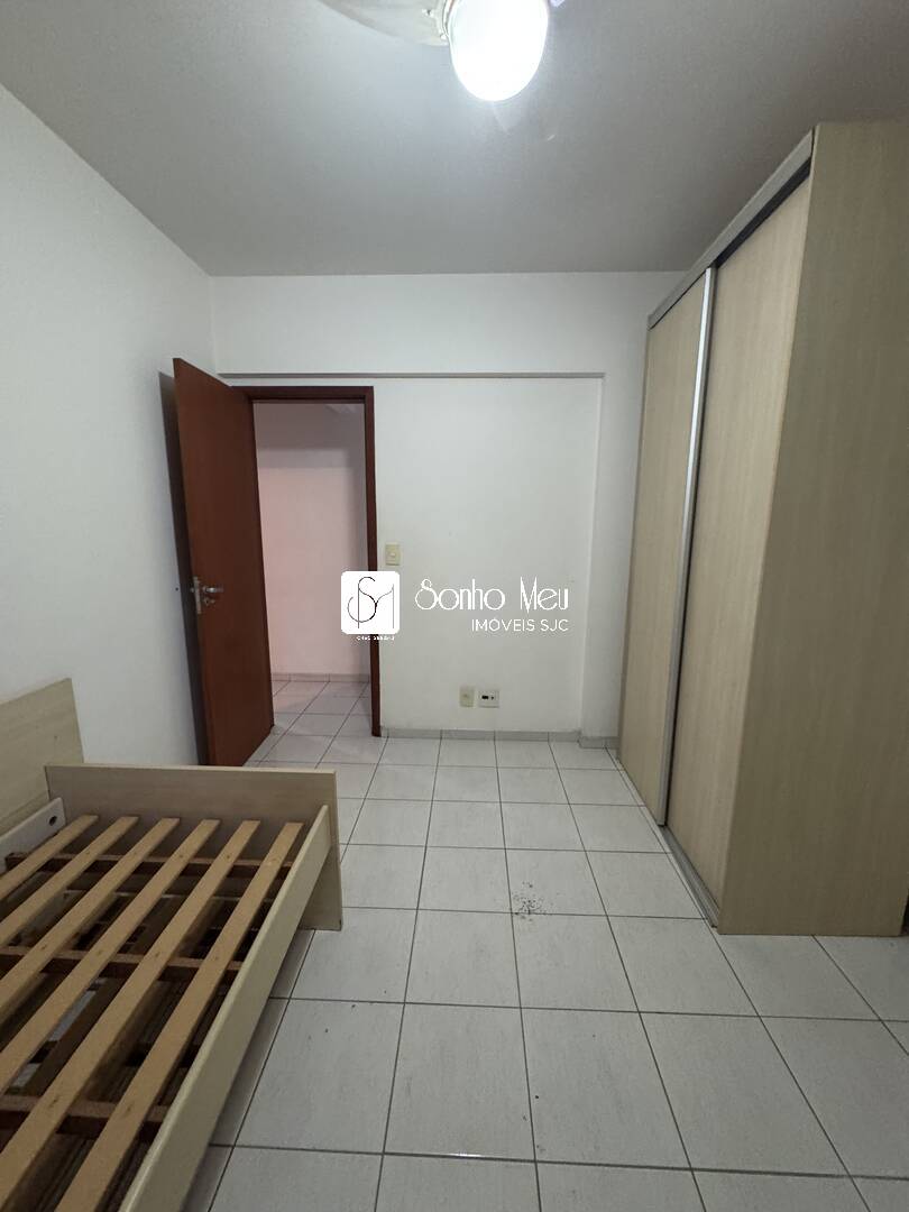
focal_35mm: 14
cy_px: 606
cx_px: 454
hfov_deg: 85.7
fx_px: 490
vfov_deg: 102.1
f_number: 2.2
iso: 500
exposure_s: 1/60
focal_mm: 2.22
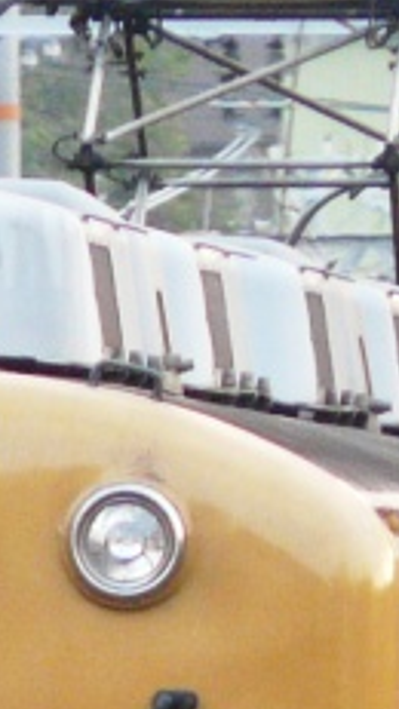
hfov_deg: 0.6
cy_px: 1102
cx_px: 427
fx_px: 38995
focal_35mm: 2074
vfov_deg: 1.0
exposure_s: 1/100
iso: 200
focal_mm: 70.5
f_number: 4
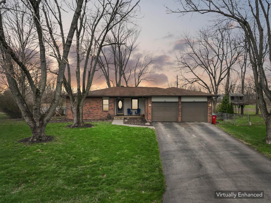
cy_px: 102
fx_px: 188
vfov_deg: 56.8
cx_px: 136
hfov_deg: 71.6
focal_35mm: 24
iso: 200
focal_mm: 12.29
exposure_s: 1/1250
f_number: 2.8
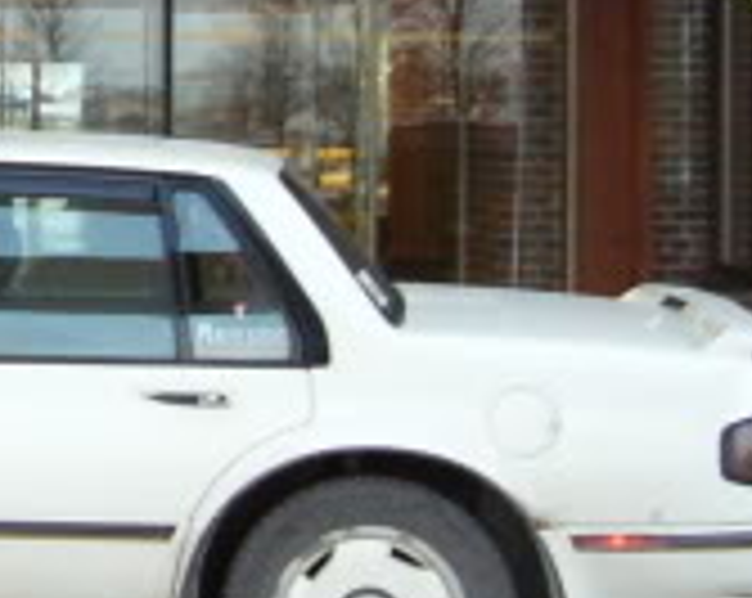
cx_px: -185
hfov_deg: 15.6
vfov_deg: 13.0
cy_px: 157
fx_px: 2622
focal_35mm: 118
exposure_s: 1/100
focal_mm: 5.8
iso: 400
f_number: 2.8
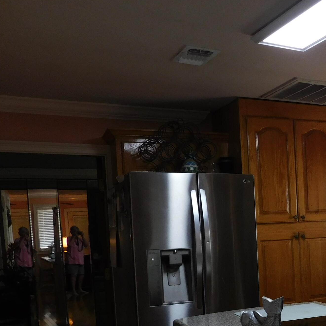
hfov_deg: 33.1
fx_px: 511
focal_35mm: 48
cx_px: 307
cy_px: 274
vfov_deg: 34.0
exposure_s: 1/50
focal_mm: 4.1
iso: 125
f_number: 3
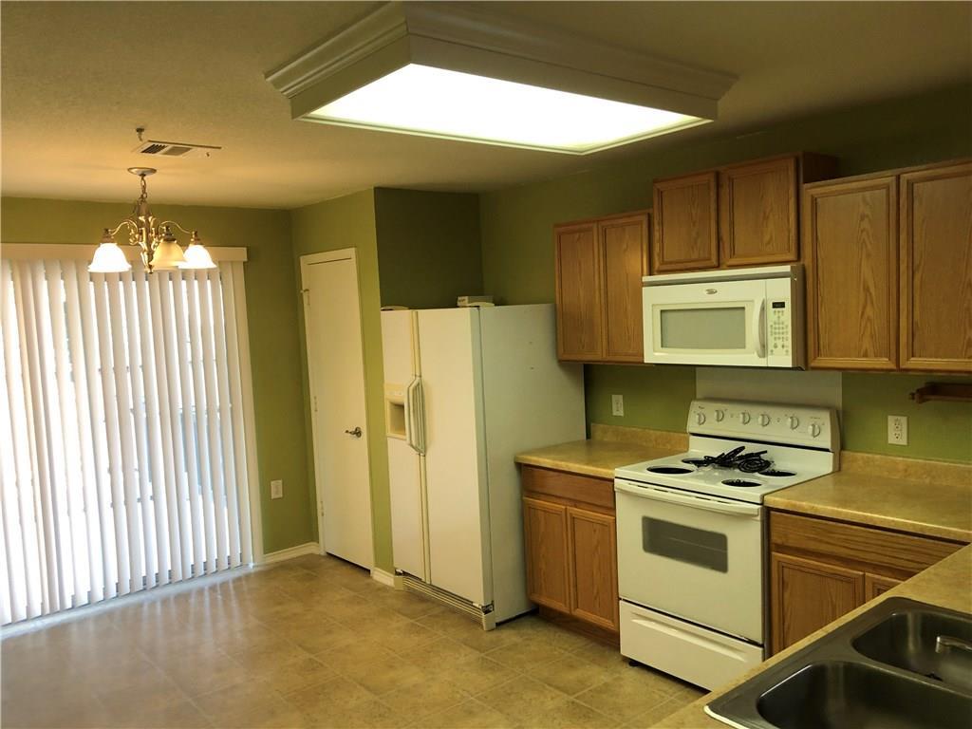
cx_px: 486
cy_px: 364
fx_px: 786
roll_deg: +4.8
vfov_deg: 49.7
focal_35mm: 28
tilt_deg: -4.1
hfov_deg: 63.4
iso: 32
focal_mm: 4
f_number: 1.8
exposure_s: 1/30
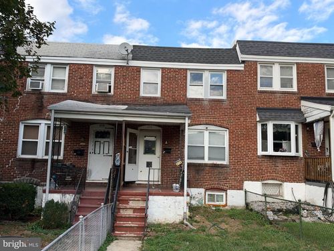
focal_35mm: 34
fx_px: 328
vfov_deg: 41.8
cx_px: 167
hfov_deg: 54.0
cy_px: 126
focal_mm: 6.93
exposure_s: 1/1070
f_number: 1.8
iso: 64
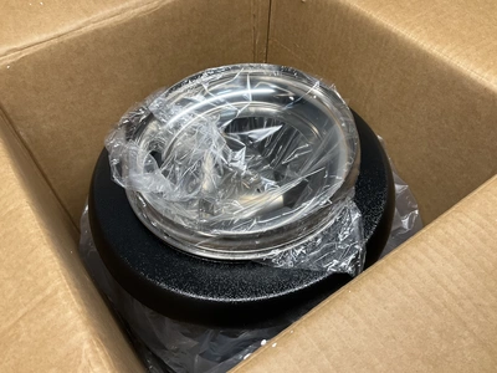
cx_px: 248
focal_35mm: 29
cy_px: 186
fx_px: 416
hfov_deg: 61.7
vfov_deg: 48.2
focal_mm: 3
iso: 50
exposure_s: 1/120
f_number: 1.8
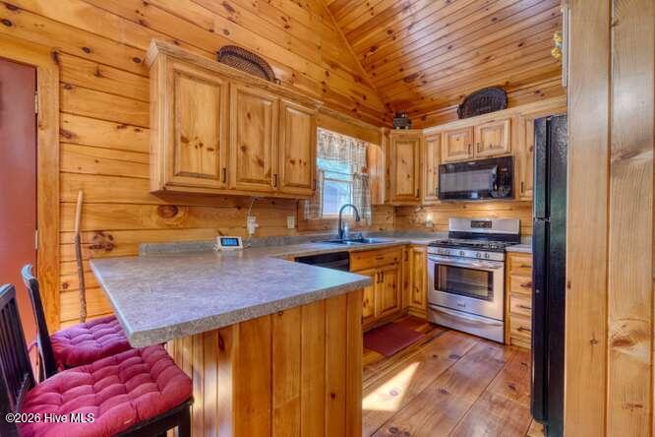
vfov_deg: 77.3
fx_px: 273
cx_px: 328
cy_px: 218
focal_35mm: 15
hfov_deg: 100.4
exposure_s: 1
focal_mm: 10
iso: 100
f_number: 8
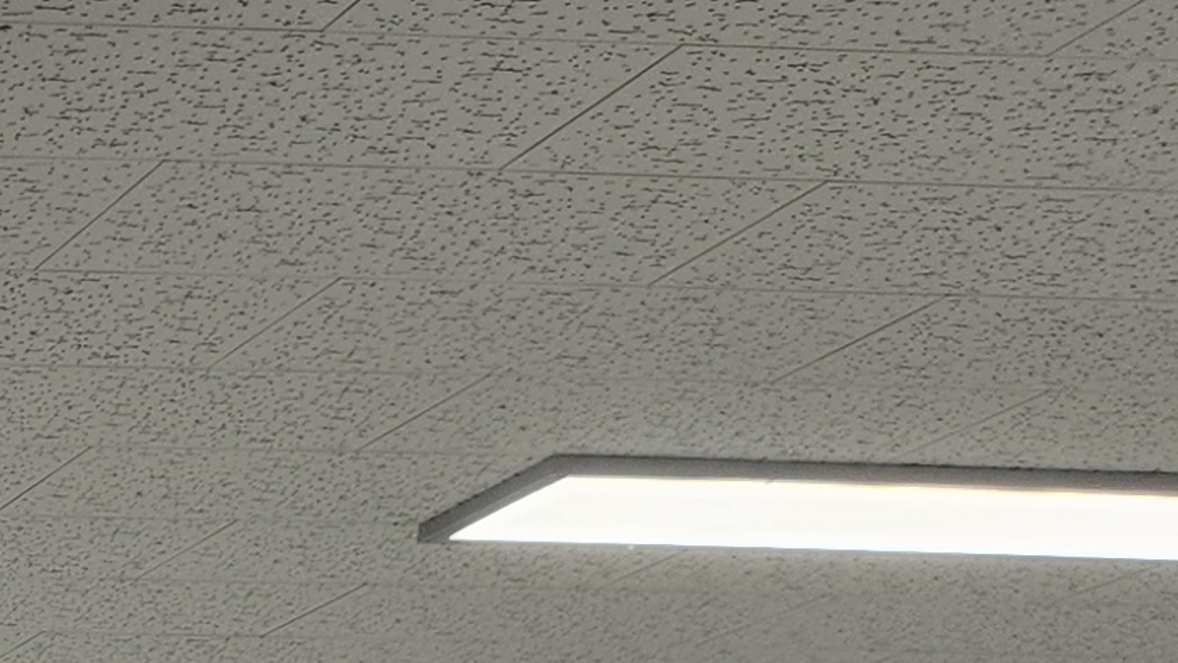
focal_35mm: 119
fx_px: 3718
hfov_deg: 14.4
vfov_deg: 8.6
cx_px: -1319
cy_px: 1951
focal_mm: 5.4
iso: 32
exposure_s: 1/120
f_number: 1.8
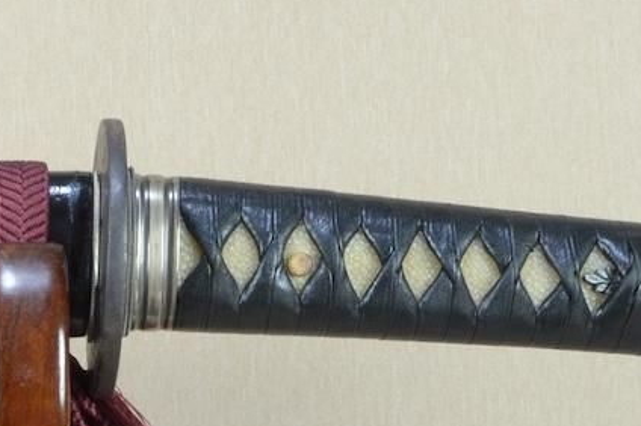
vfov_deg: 13.8
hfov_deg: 20.3
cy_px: 258
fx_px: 1761
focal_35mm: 99
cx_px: 94
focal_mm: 20
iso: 400
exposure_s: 1/2
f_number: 11
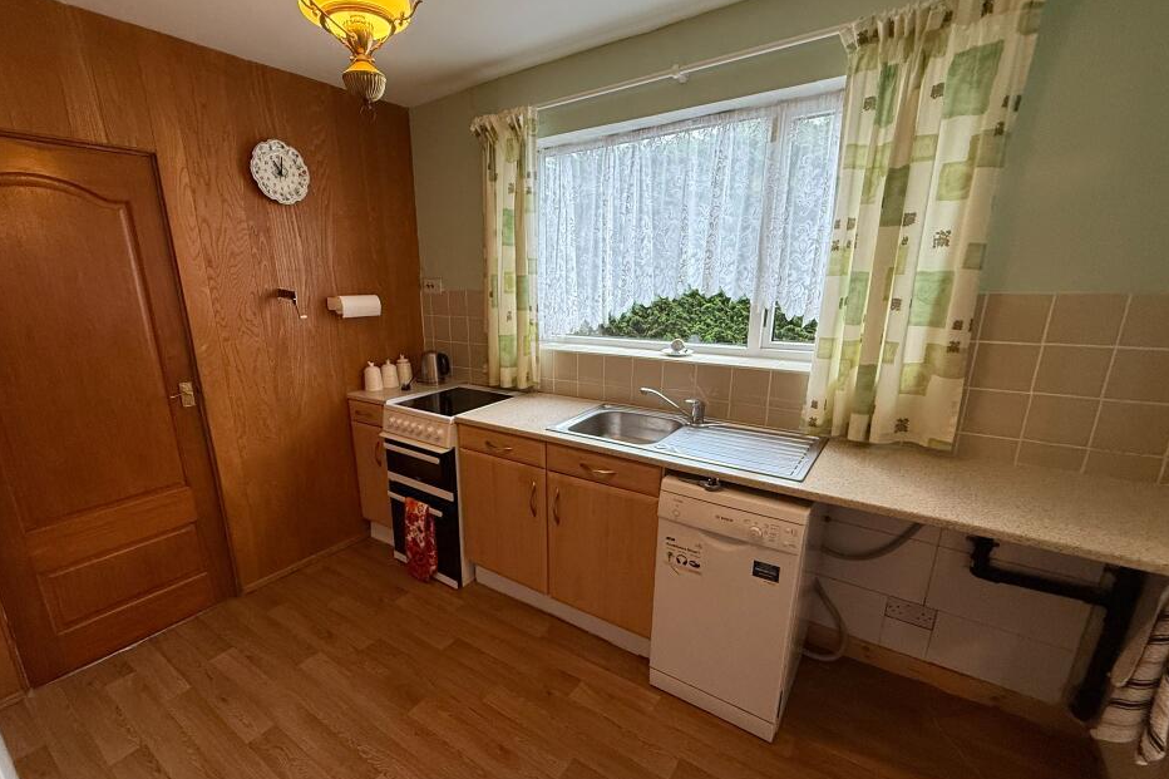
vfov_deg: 73.6
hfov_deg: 96.5
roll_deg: +0.8
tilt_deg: -15.4
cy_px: 416
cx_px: 538
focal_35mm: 16
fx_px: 519
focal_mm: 2.22
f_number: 2.2
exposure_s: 1/50
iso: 250
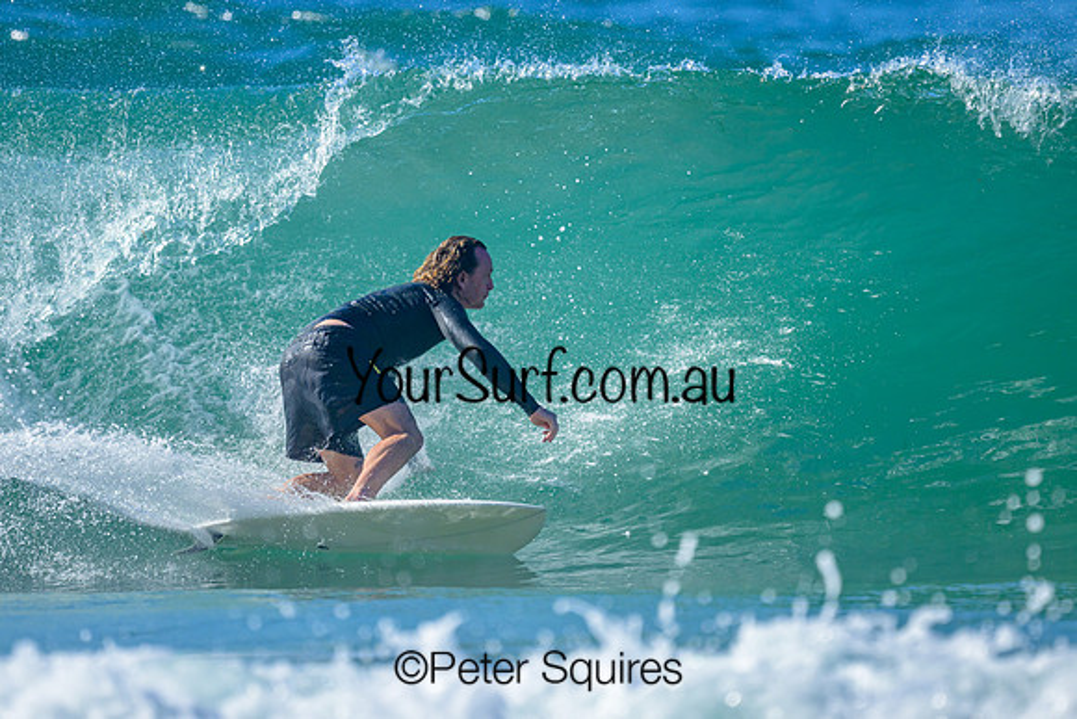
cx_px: 485
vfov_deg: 1.3
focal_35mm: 1072
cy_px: 297
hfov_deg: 1.9
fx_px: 32087
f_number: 6.3
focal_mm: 800
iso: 320
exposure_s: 1/2000
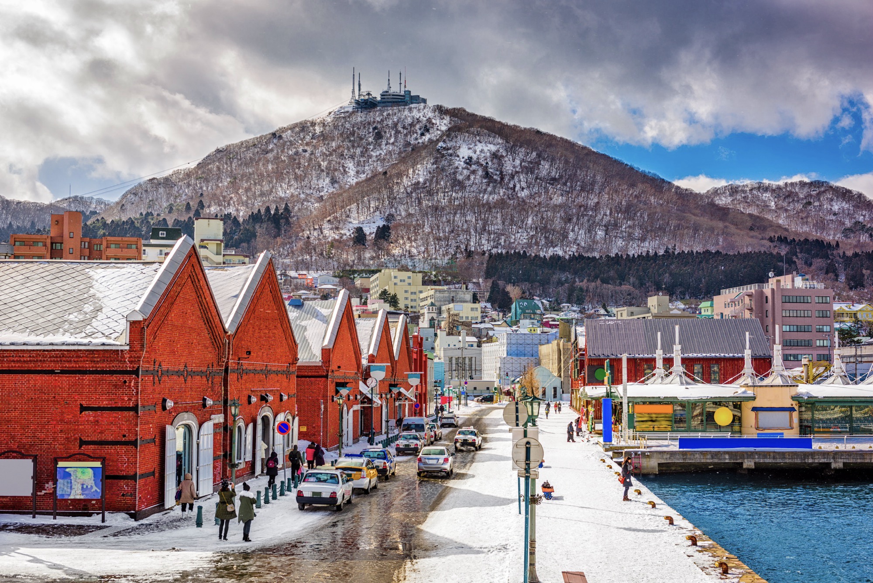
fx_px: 1164
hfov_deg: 41.1
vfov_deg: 28.1
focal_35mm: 48
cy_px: 292
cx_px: 436
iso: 64
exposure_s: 1/160
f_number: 8
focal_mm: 48
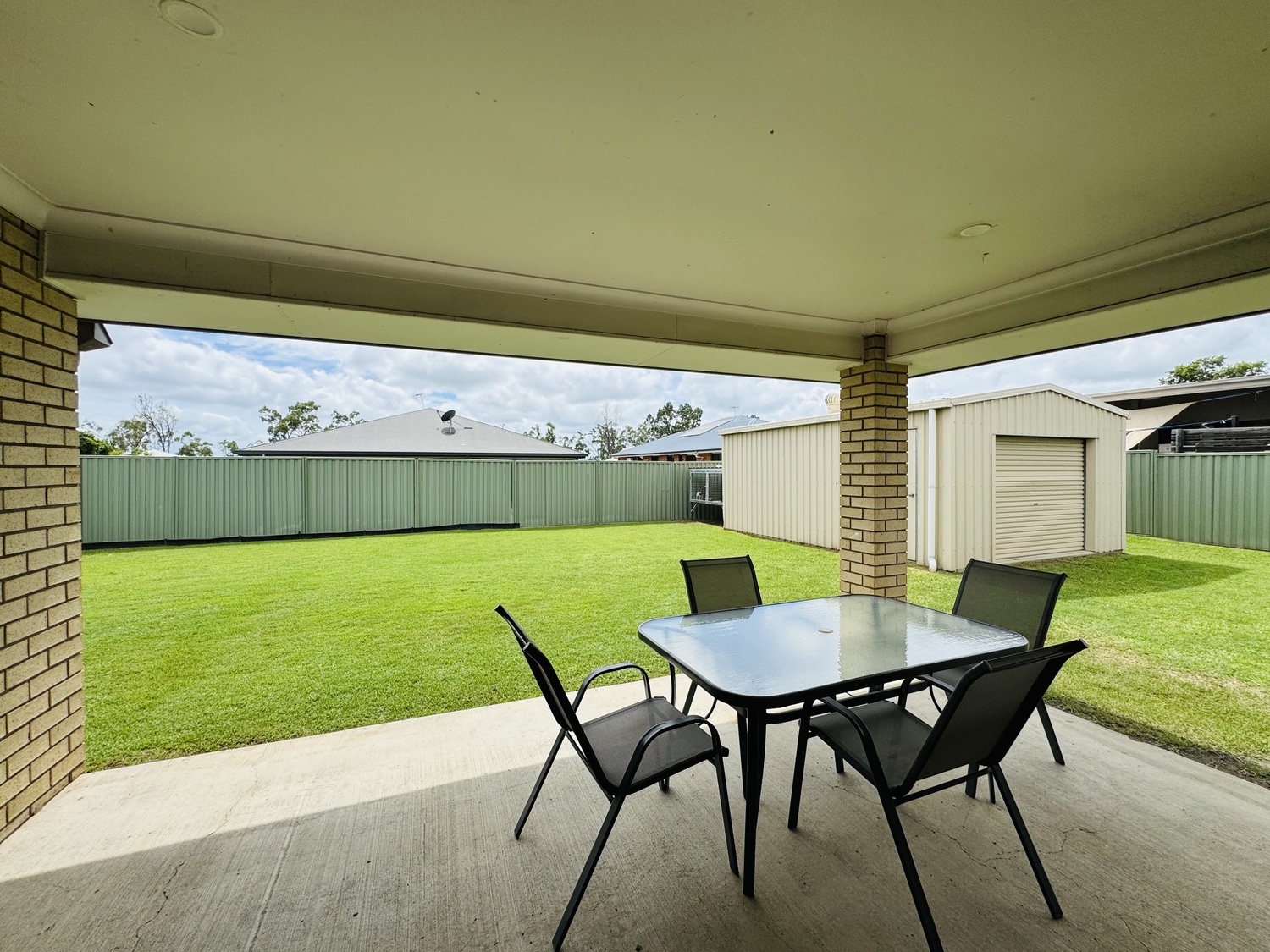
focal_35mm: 14
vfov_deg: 85.7
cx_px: 635
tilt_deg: -1.3
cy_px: 476
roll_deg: +0.5
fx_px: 514
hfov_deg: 102.1
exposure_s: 1/2494
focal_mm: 2.22
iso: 50
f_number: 2.2
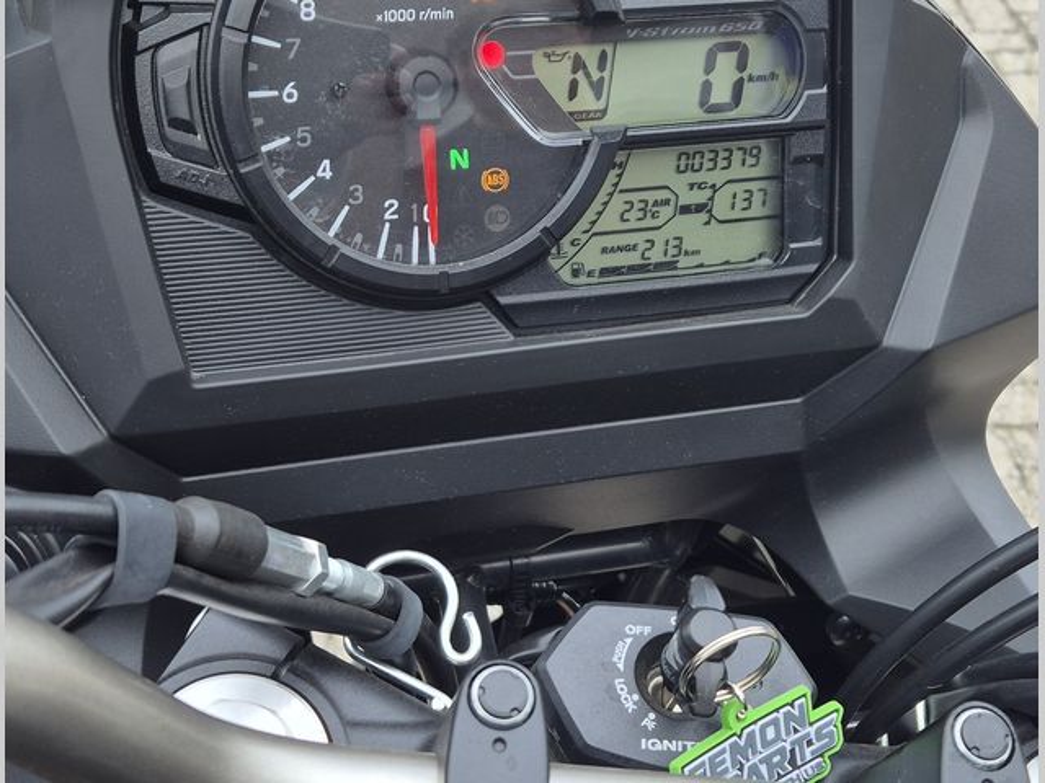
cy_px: 392
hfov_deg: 73.9
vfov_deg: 58.9
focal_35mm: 23
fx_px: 694
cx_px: 522
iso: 25
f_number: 1.8
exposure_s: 1/463
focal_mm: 5.4
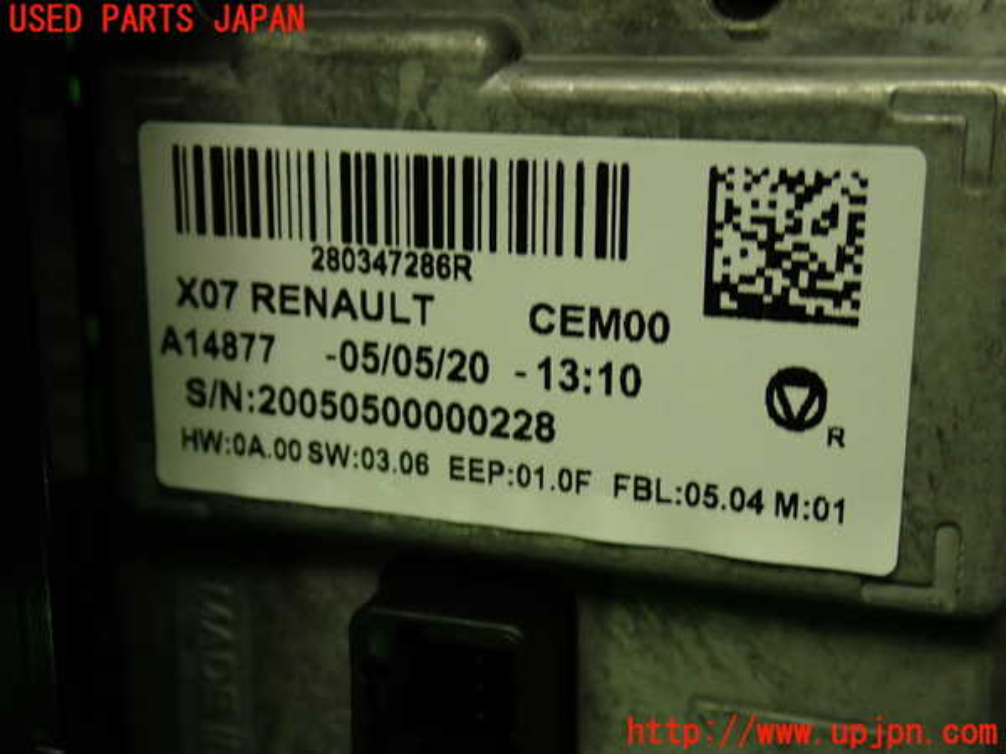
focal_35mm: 50
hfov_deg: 38.2
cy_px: 377
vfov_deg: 29.1
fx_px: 1453
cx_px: 503
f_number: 3.2
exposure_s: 1/50
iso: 200
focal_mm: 9.01
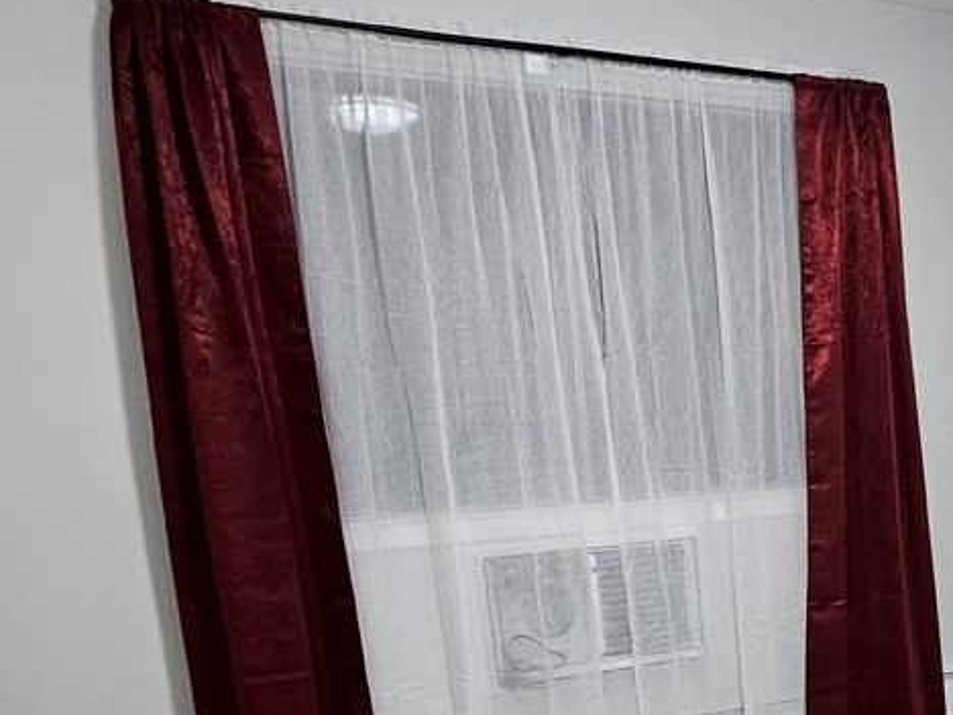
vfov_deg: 33.3
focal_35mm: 40
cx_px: 912
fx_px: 1101
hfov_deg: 41.8
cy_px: 695
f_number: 2.2
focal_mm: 2.2
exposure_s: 1/40
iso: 320
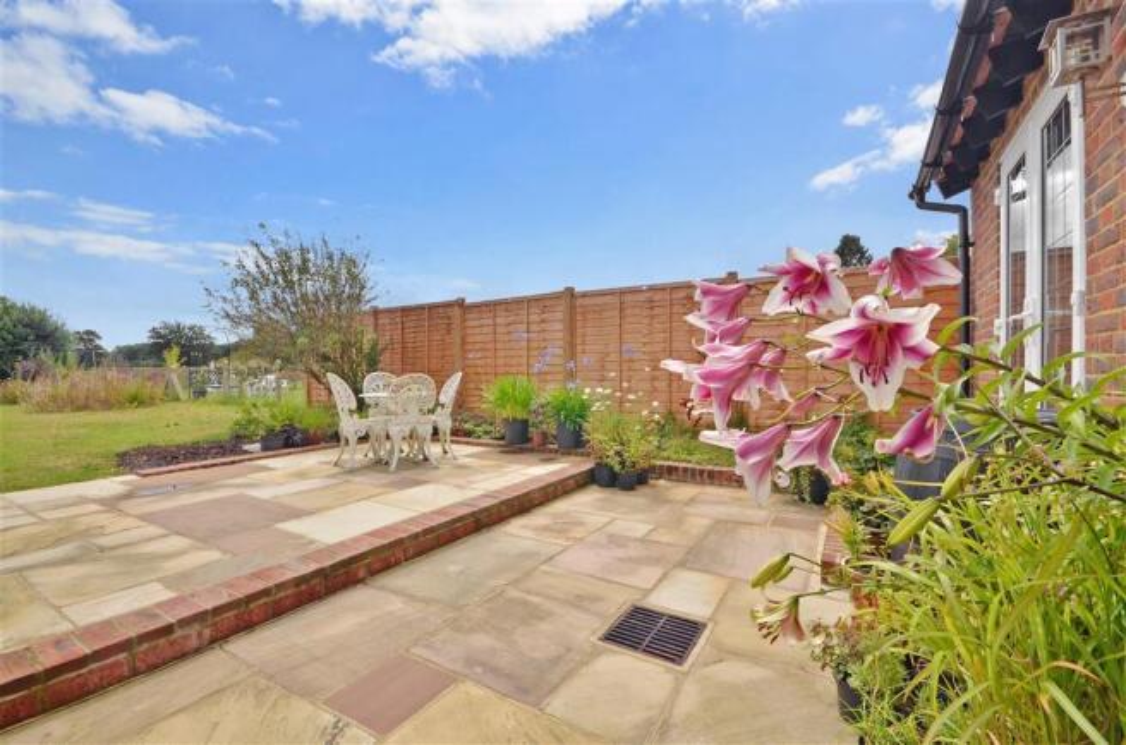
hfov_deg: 100.5
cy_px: 372
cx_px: 563
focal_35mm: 15
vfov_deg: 77.0
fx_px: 468
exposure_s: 1/100
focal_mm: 10
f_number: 18
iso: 400
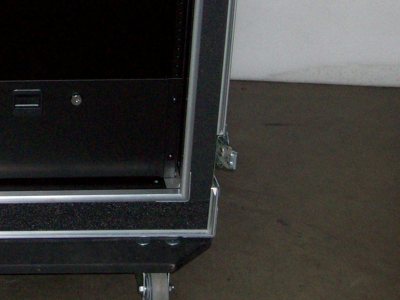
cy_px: 19
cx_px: 53
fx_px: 1237
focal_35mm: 107
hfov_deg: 18.1
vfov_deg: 13.7
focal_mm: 8.8
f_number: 3.6
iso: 160
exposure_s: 1/70.6
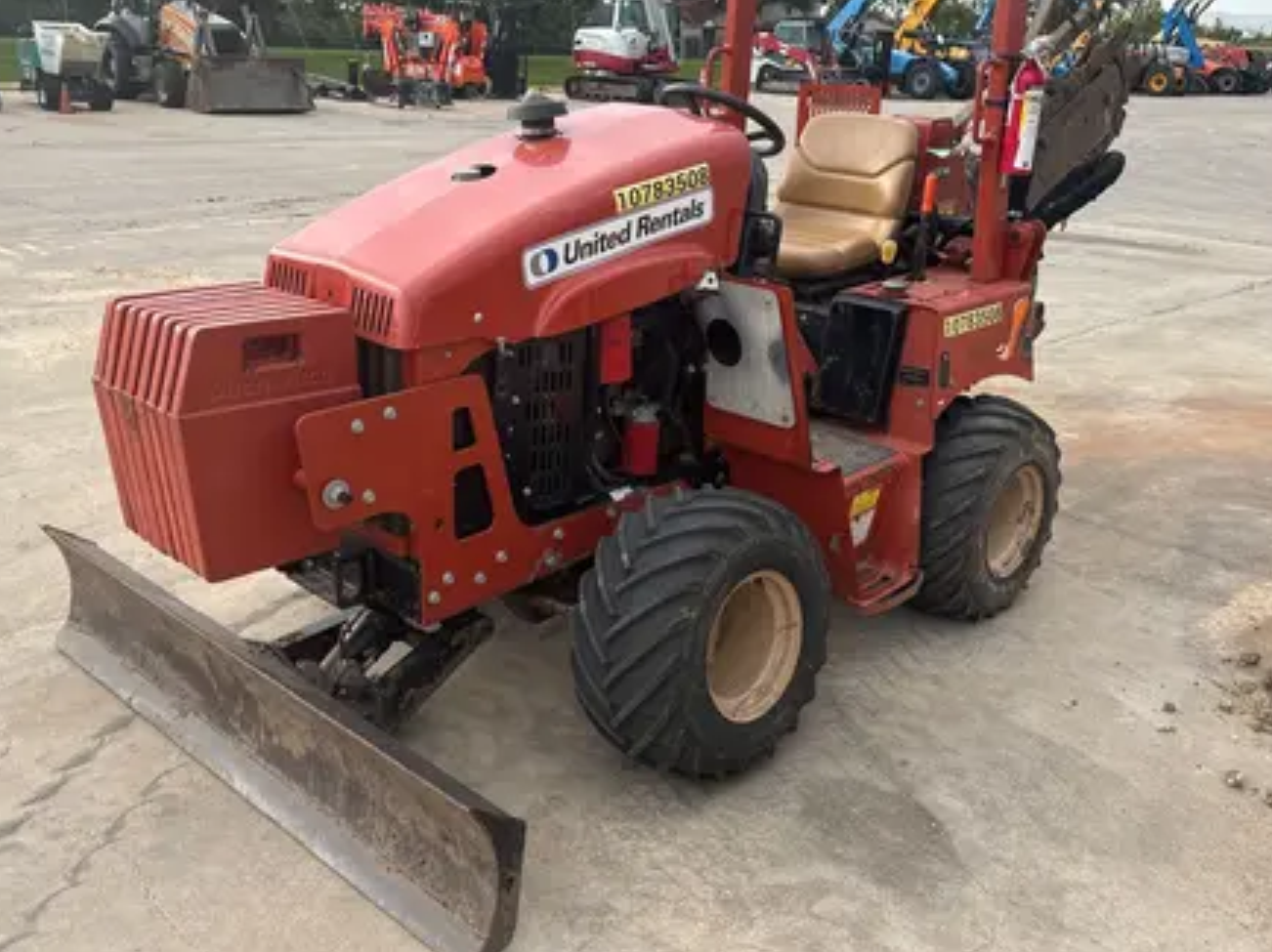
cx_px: 572
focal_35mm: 33
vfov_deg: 42.8
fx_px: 1212
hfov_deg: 55.3
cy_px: 414
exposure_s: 1/565
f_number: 1.6
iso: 50
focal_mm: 5.96
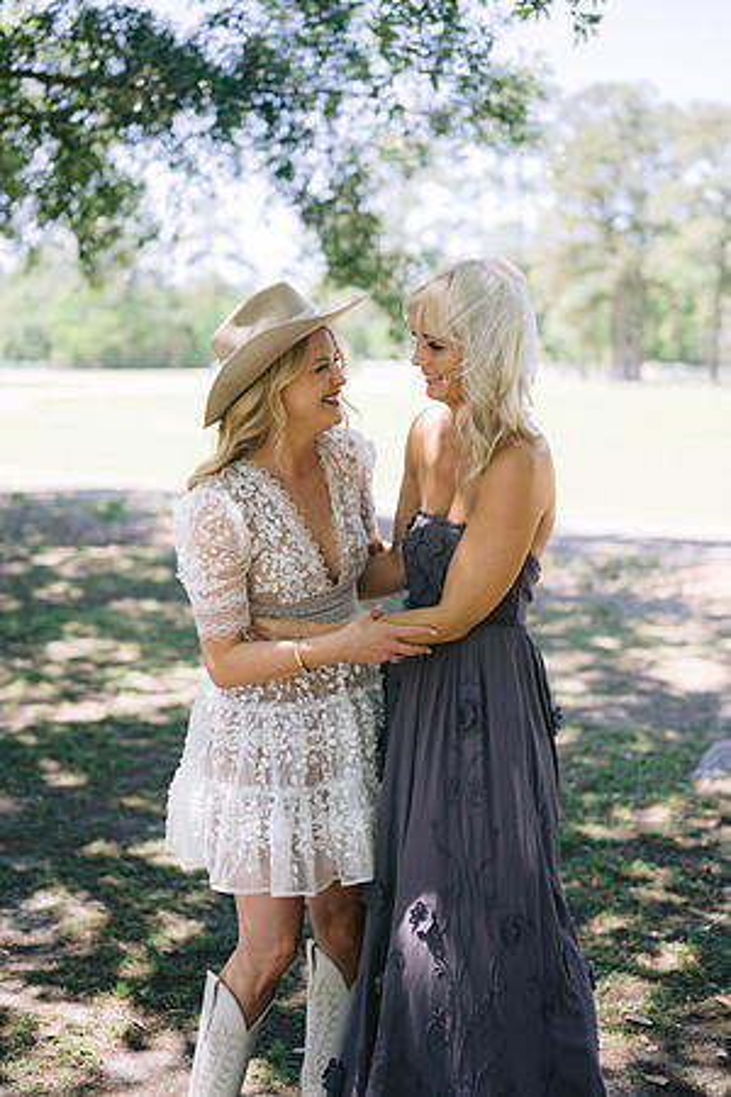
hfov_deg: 27.0
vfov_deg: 39.6
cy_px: 548
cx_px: 366
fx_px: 1523
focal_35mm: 50
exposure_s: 1/2000
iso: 400
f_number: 2.2
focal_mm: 50
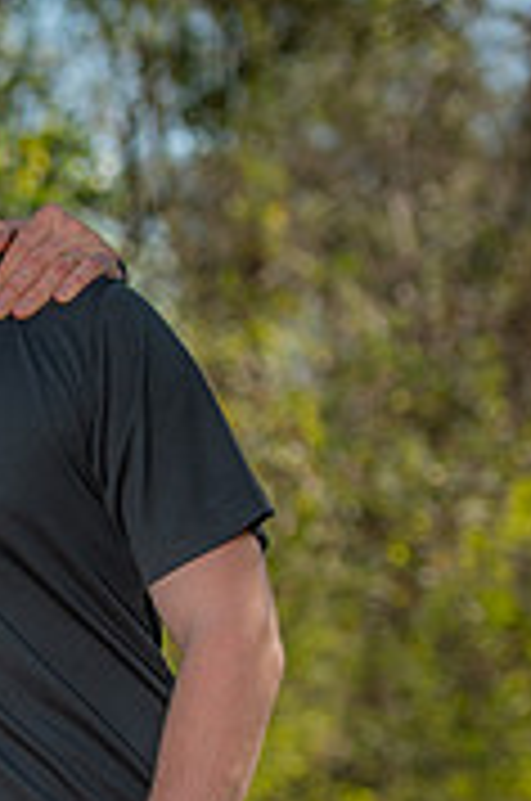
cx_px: -612
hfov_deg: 4.3
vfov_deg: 6.6
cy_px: 756
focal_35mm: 310
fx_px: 6885
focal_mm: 95
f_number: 4
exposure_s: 1/250
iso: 50
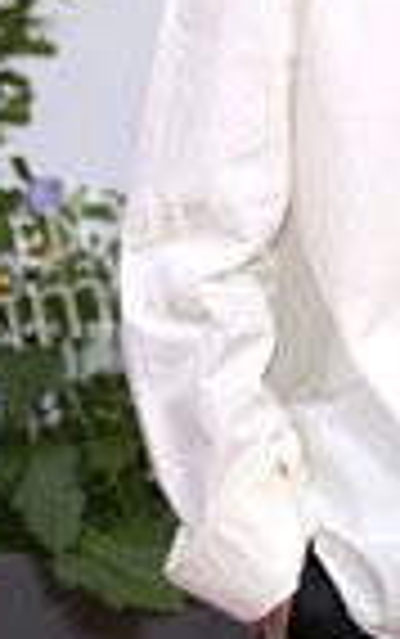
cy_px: 50
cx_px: 535
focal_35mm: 258
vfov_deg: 8.1
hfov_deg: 5.1
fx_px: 4491
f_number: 6.3
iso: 640
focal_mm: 90
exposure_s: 1/250
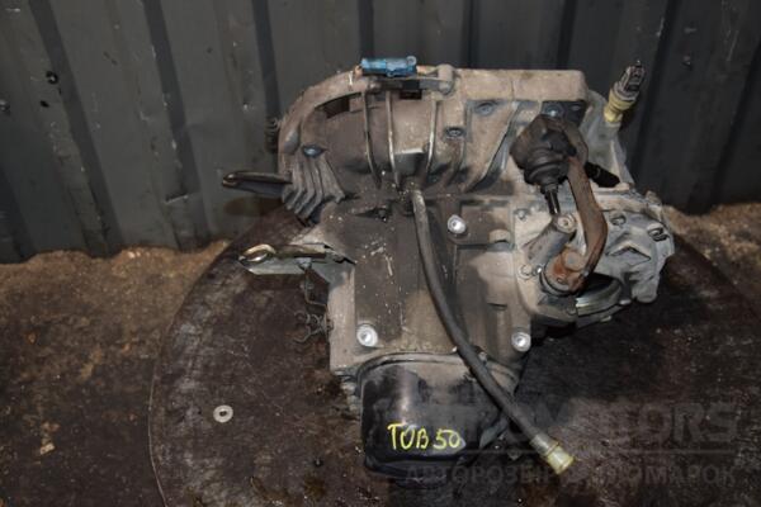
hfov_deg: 38.9
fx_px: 1078
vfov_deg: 26.5
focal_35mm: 51
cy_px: 254
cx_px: 380
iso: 800
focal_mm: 34
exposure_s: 1/60
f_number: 5
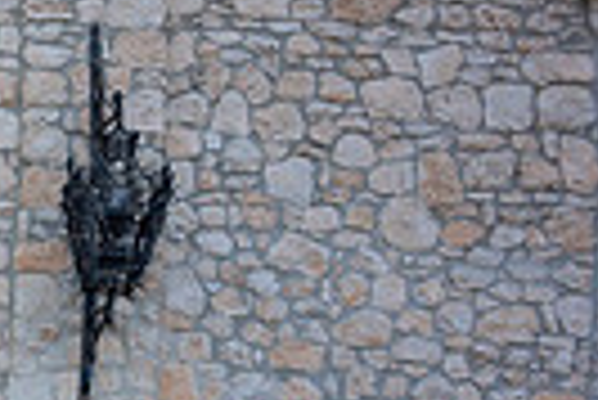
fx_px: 1447
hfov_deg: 16.7
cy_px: 618
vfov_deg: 14.6
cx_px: -643
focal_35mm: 87
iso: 125
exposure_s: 1/400
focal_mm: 20
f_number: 2.8
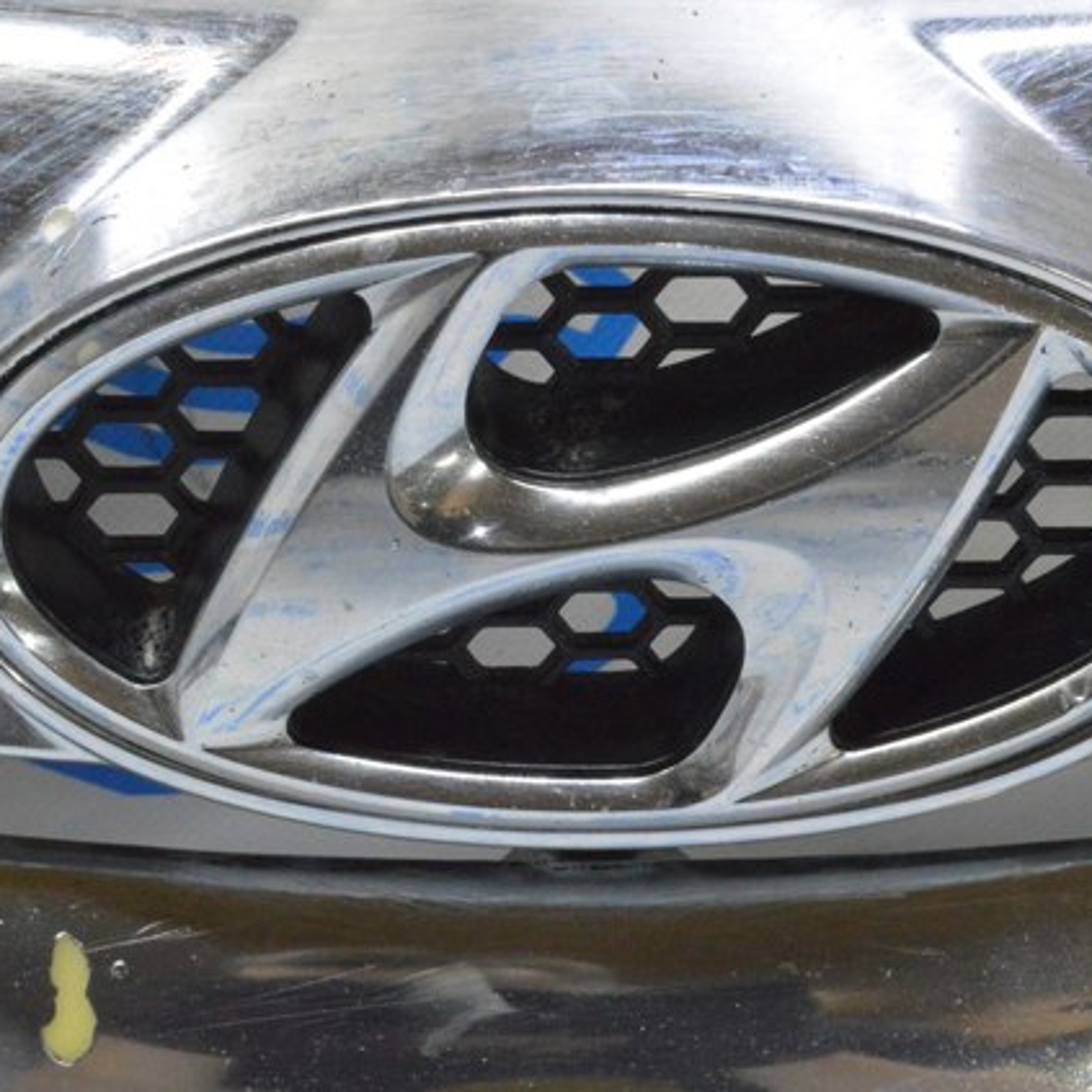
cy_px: 546
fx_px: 2891
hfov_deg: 21.4
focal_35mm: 81
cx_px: 632
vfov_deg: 21.4
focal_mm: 42
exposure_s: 1/15
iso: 6400
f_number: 20
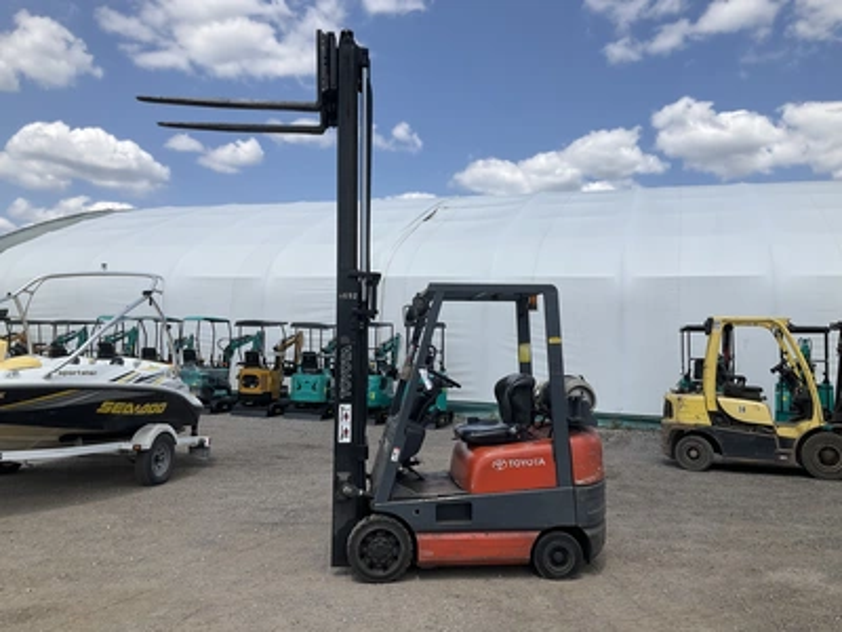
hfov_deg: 61.7
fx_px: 705
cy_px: 316
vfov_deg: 48.2
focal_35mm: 29
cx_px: 421
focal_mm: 3
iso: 25
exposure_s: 1/2667
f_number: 1.8
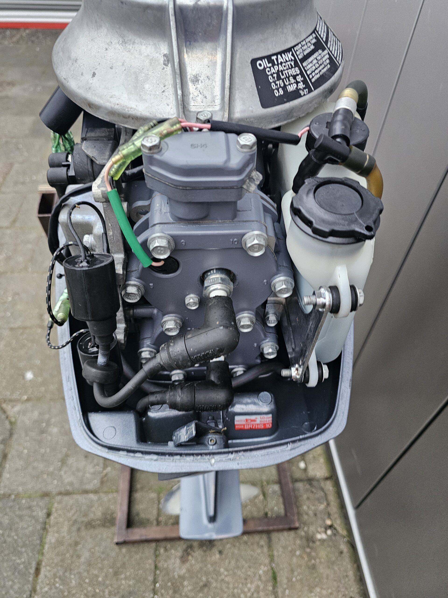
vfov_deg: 73.9
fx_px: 397
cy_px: 299
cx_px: 224
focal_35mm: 23
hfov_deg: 58.9
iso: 500
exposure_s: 1/50
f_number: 1.7
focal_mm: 6.3
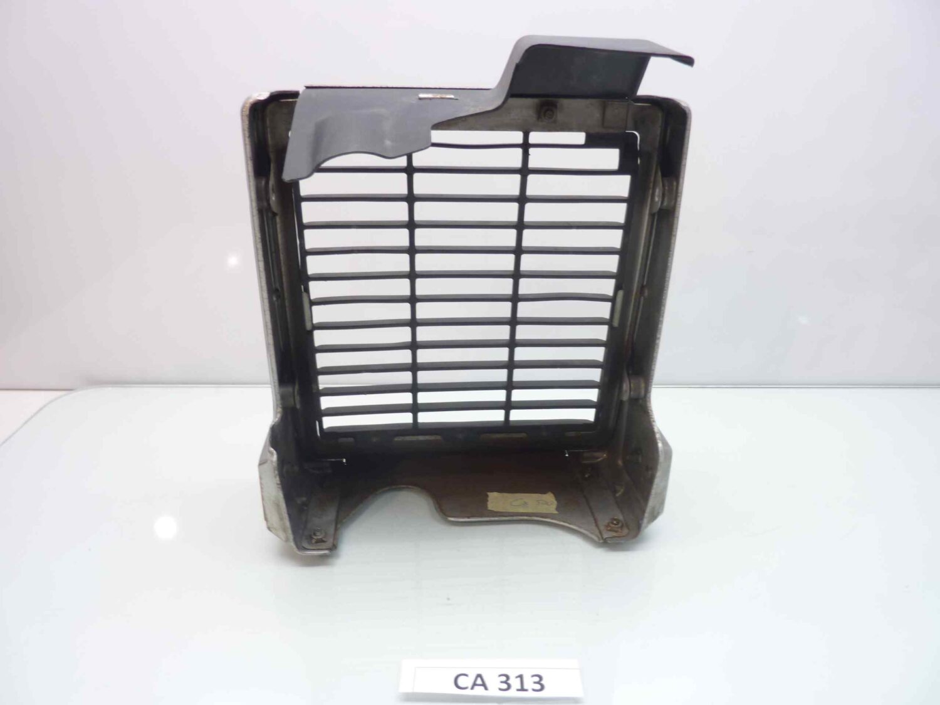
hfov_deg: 69.4
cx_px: 470
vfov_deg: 54.9
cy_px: 352
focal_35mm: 25
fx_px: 679
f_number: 3.3
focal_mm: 4.1
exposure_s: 1/10
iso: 80
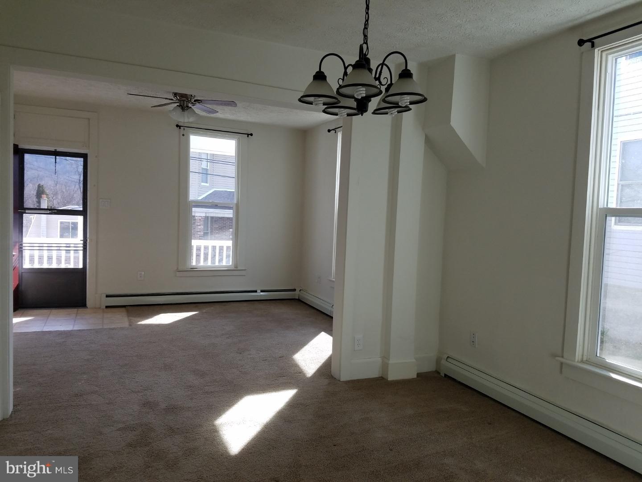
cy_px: 241
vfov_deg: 53.1
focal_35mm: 26
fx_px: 482
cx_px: 321
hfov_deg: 67.3
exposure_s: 1/260
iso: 50
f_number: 1.7
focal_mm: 4.2
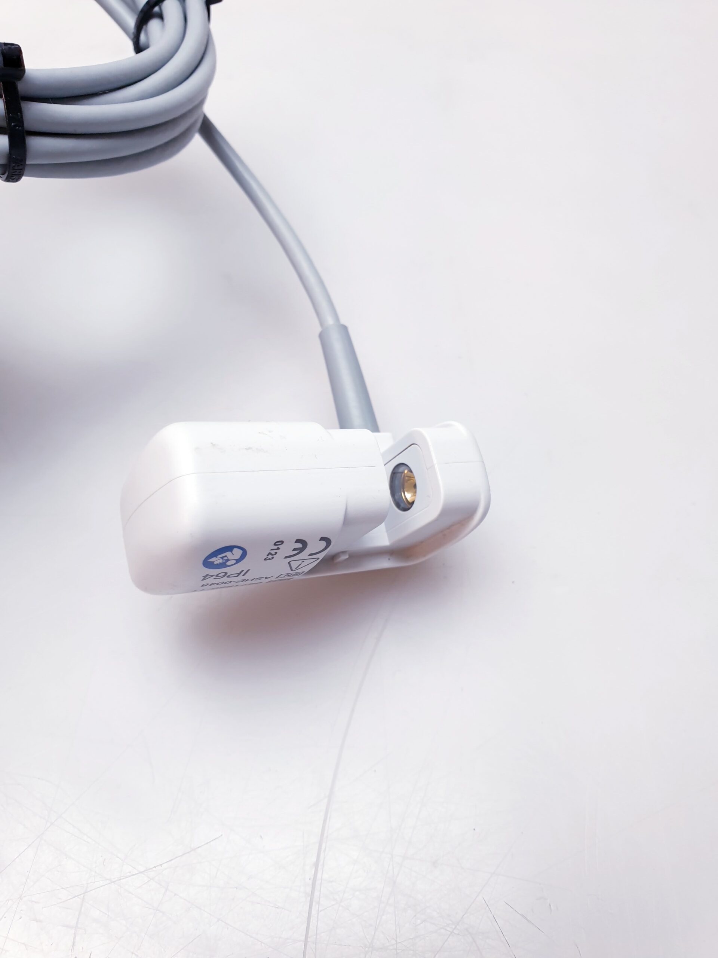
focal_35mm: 26
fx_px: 719
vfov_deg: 67.3
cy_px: 479
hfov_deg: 53.1
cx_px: 359
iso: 64
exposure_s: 1/50
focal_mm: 4.3
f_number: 2.4
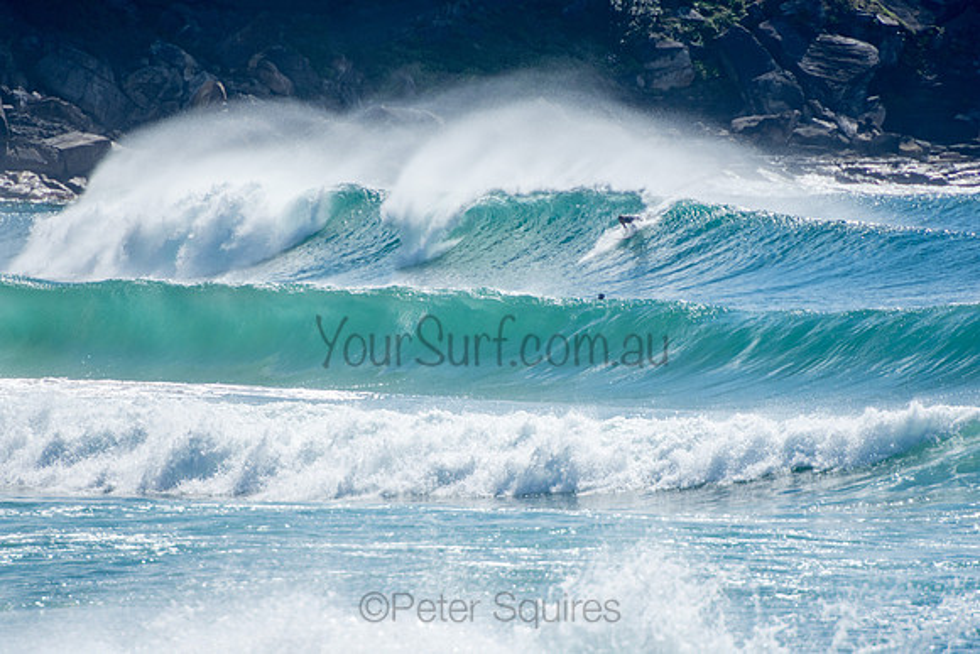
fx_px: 16336
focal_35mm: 600
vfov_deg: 2.3
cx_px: 490
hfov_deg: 3.4
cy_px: 327
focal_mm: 400
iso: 180
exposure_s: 1/1250
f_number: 5.6
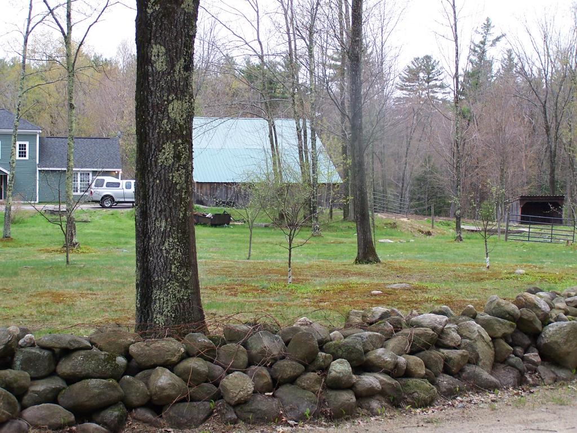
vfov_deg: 21.9
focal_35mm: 67
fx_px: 1117
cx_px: 288
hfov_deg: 29.0
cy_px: 216
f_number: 3.2
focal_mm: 11.1
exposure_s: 1/45
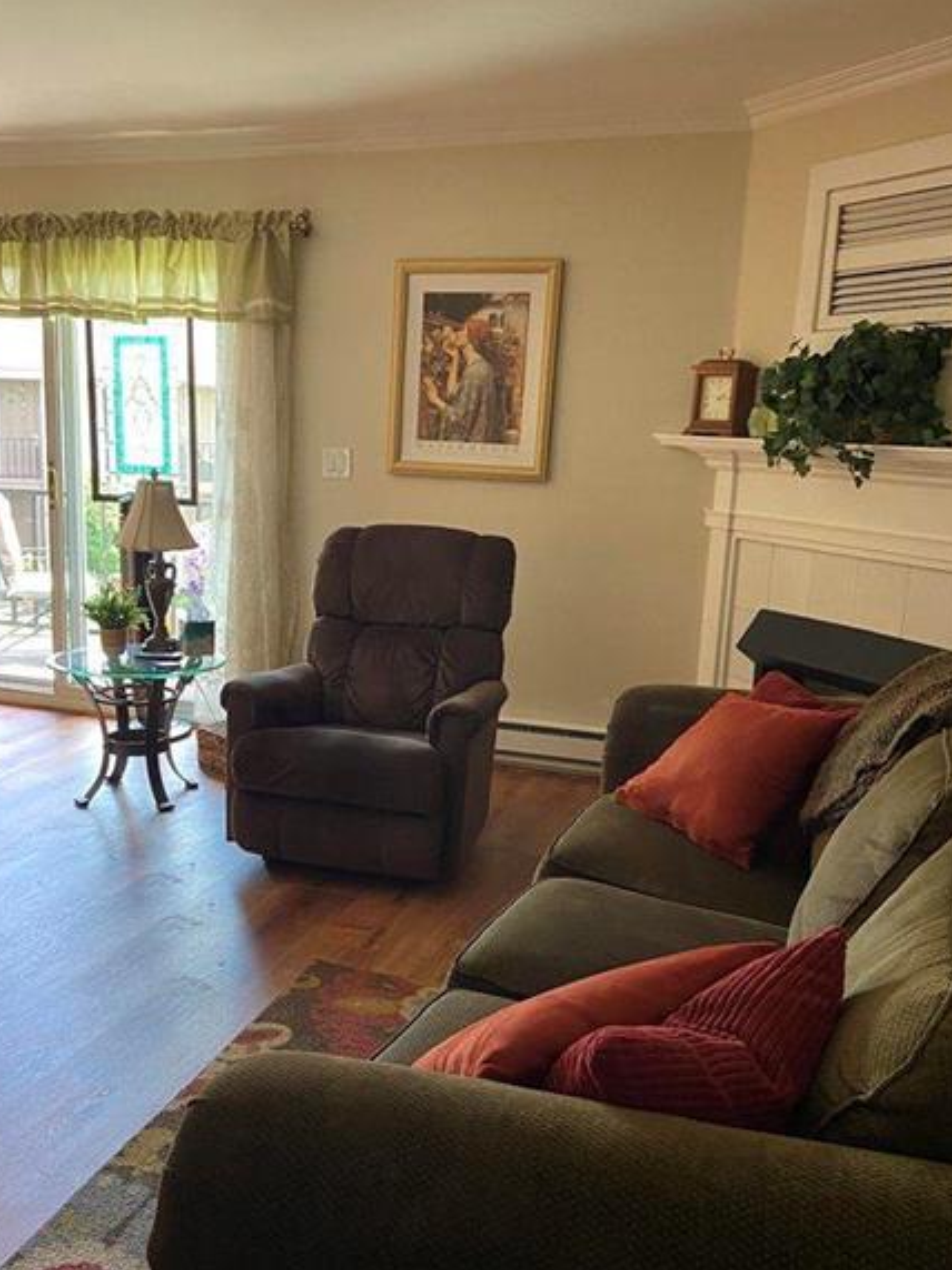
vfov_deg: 52.5
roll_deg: -0.5
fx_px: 1284
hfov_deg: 40.4
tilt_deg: -11.7
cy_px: 703
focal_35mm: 35
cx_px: 358
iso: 160
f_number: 1.8
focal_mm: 4.25
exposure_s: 1/60
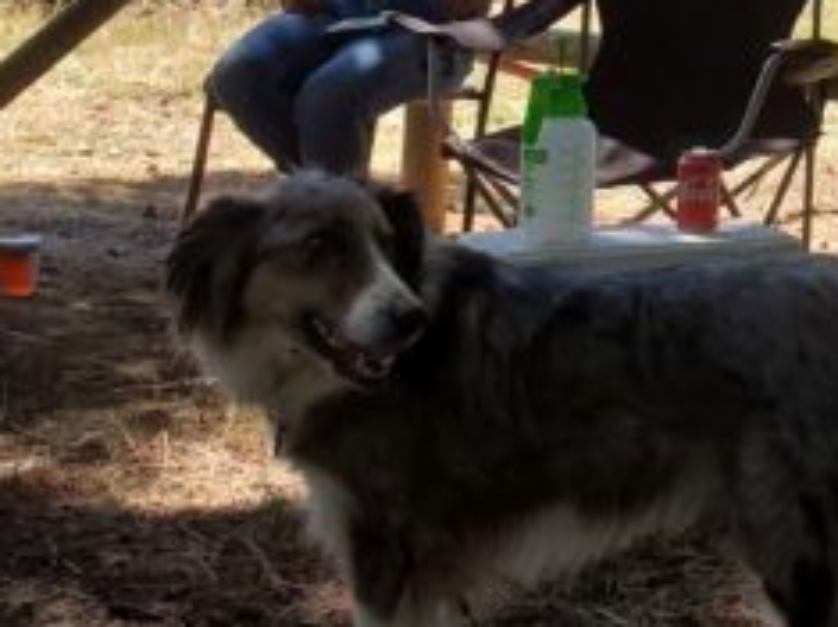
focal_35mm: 85
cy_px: -160
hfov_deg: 19.6
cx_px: 1312
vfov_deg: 16.5
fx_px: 2057
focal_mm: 4.3
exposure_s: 1/450
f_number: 2.4
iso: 50
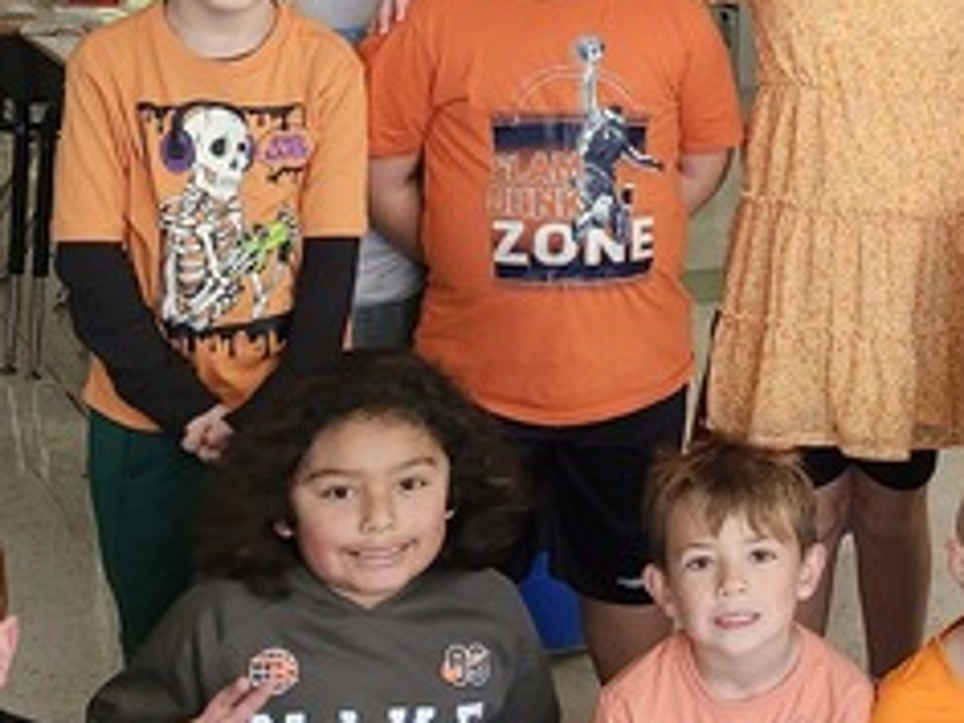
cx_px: 980
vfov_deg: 18.8
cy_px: 196
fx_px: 2172
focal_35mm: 78
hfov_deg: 23.9
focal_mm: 5.54
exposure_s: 1/120
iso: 400
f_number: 1.8
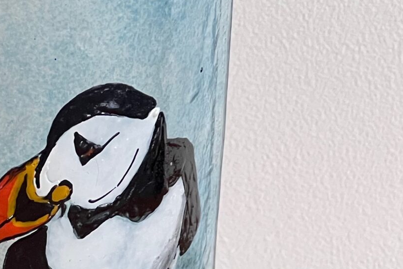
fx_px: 2820
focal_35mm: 252
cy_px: 243
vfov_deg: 5.4
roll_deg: +0.6
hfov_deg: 8.1
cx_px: -61
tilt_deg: -23.3
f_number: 2.8
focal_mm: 9
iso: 160
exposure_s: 1/99
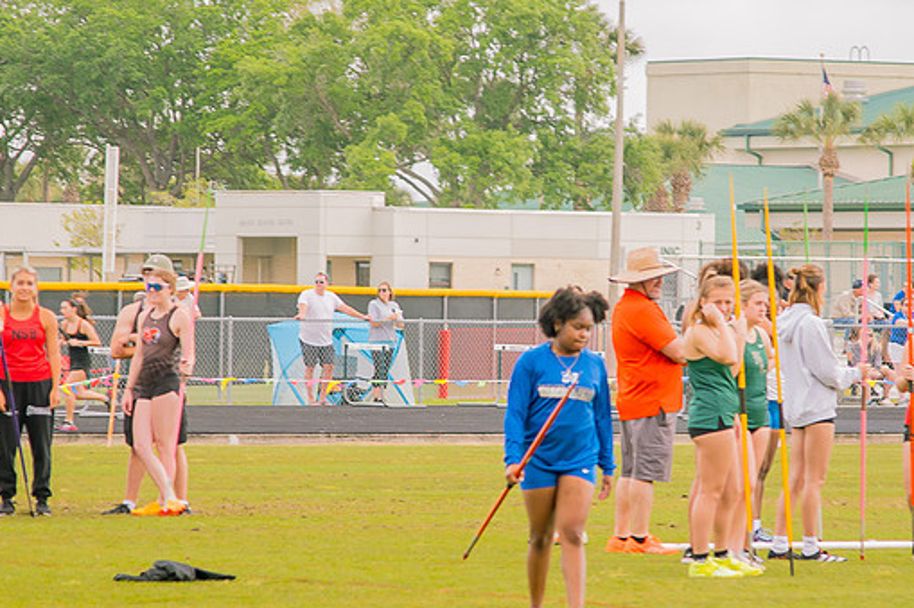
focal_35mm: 290
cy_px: 323
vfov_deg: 4.7
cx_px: 565
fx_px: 7360
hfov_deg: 7.1
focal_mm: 120
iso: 200
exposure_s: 1/200
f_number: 4
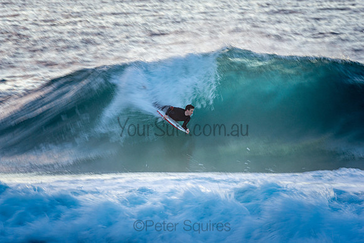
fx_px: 6826
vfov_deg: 2.0
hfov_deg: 3.1
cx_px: 182
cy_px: 122
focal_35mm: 675
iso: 100
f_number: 11
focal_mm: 450
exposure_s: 1/25
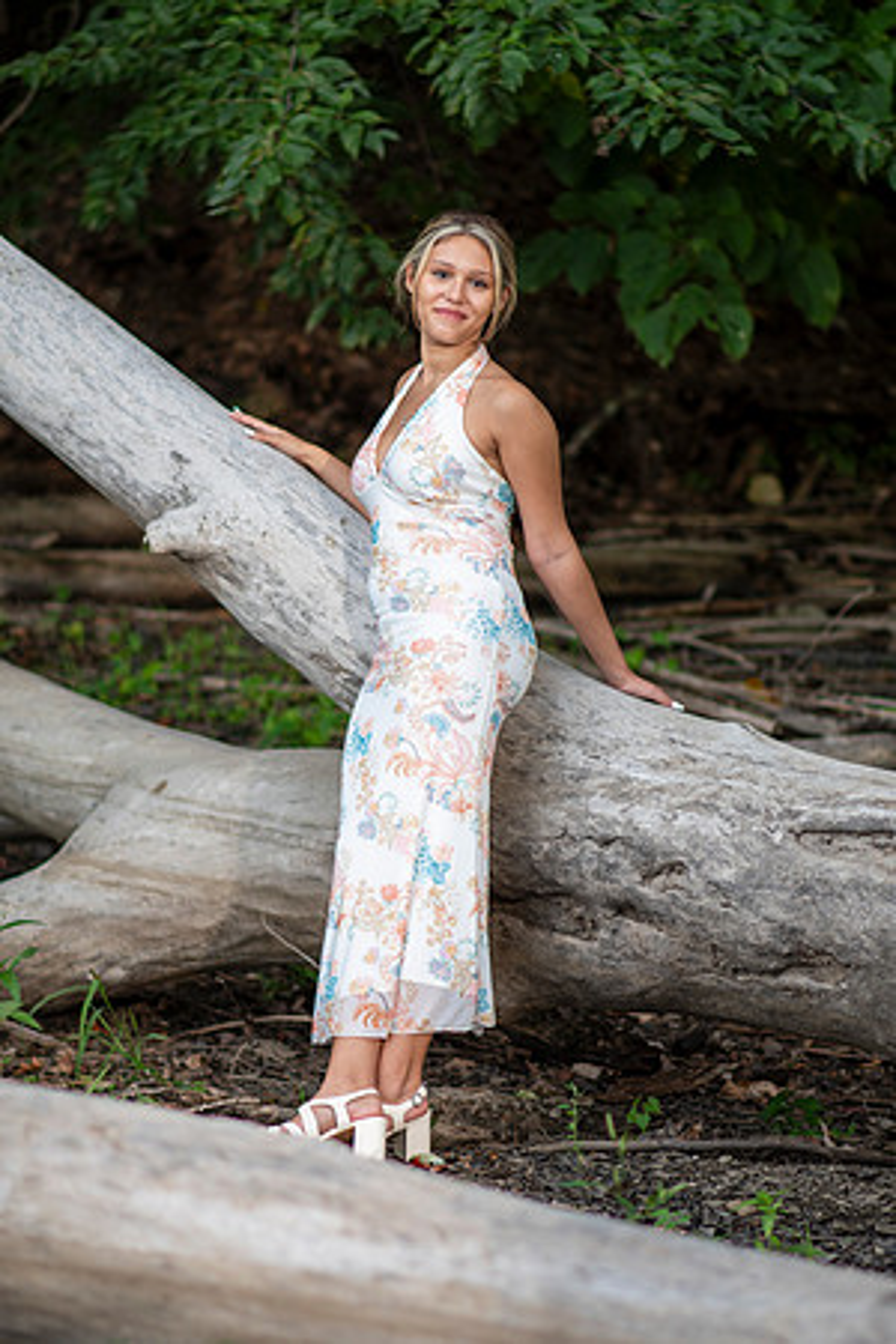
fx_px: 4741
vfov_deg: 16.1
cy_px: 672
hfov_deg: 10.8
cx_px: 448
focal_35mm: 127
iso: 100
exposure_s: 1/500
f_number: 1.8
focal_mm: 85
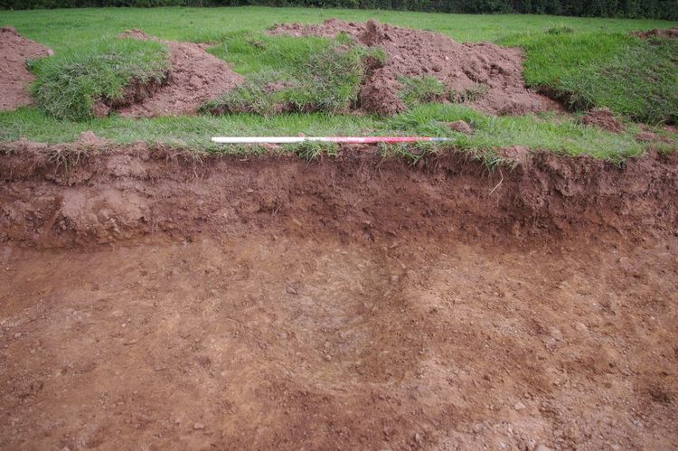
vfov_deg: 47.9
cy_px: 226
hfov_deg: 67.4
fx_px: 508
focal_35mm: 27
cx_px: 339
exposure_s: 1/125
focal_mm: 18
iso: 200
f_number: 5.6
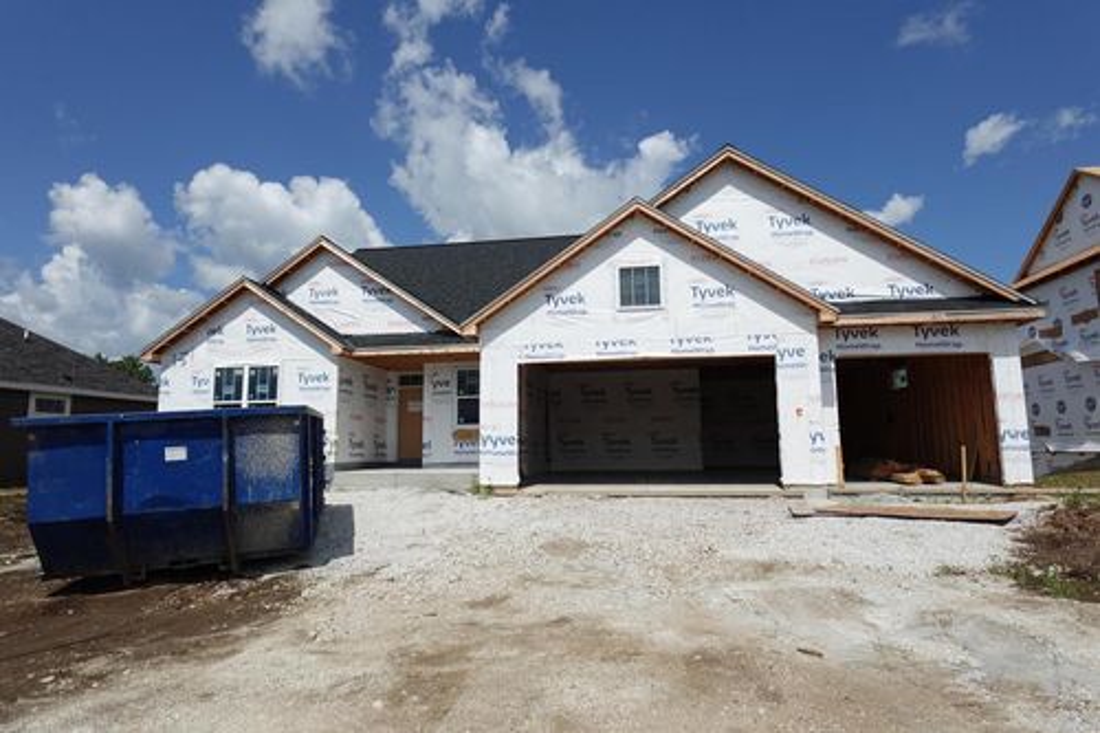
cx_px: 550
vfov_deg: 61.9
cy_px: 366
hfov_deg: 84.0
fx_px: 611
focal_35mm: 20
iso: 125
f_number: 2
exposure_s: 1/8000
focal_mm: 7.6
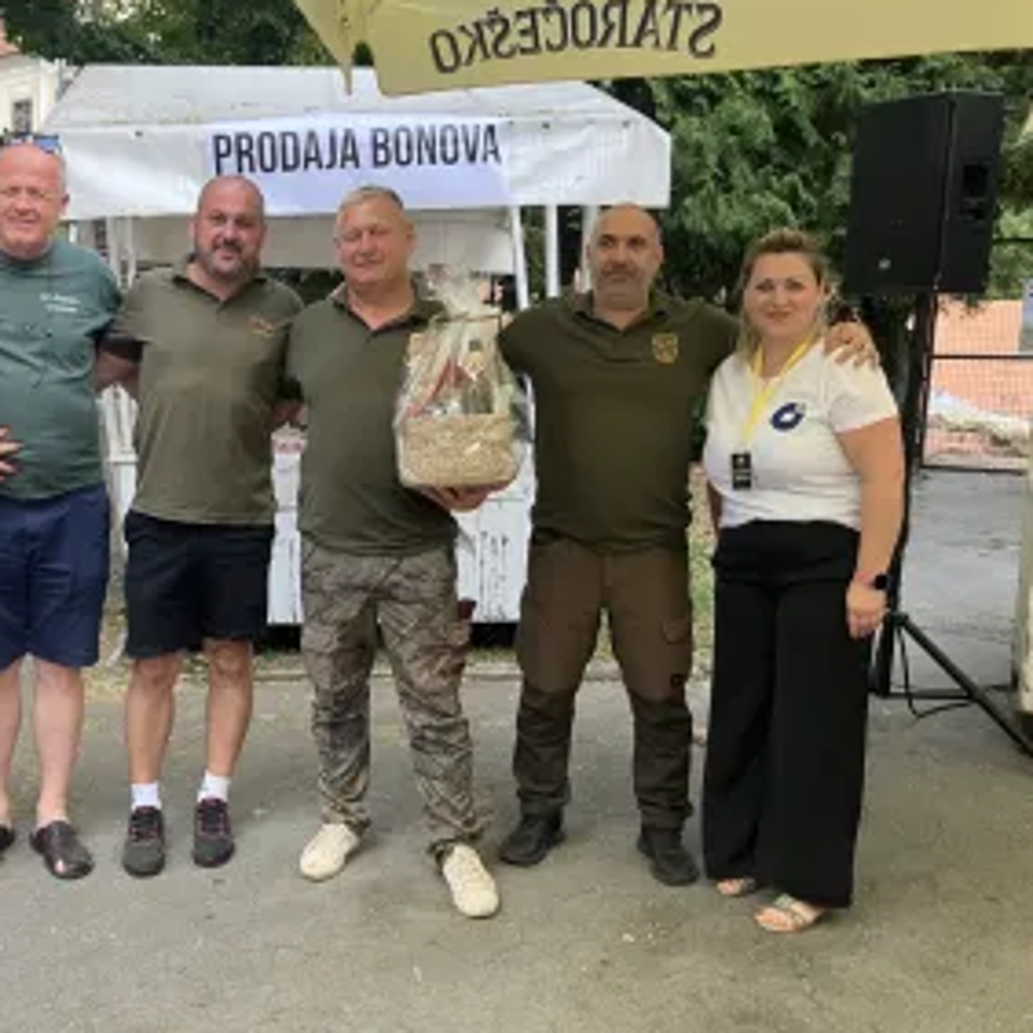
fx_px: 1215
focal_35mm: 36
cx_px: 322
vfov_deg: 46.0
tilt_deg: -8.2
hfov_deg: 45.2
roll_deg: -1.8
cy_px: 549
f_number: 1.8
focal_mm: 3.99
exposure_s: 1/85
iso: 80
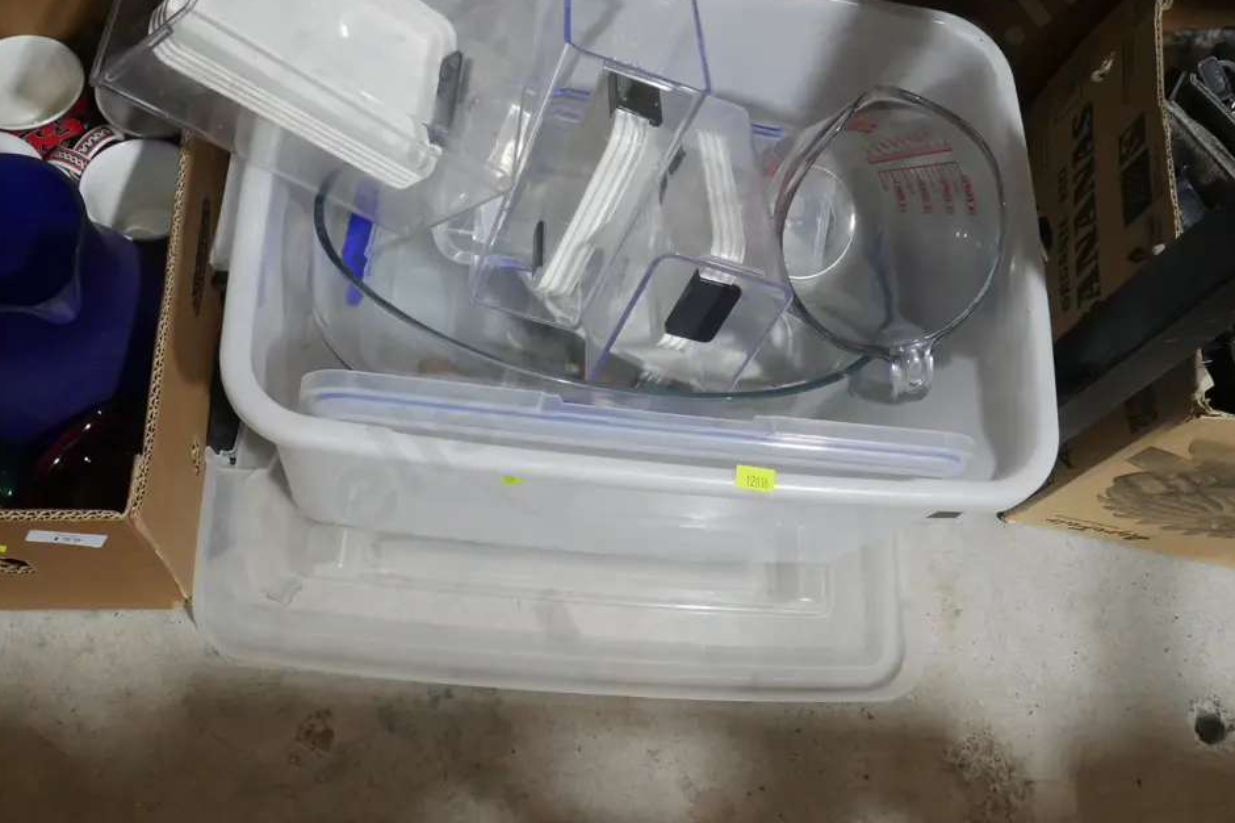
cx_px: 574
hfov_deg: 55.8
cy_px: 339
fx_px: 1166
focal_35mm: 34
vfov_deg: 38.7
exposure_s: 1/60
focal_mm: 15
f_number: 9
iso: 2000
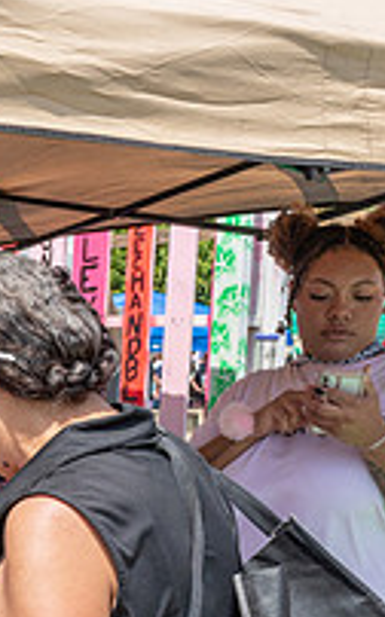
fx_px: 1412
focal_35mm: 84
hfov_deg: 14.3
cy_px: 540
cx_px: -229
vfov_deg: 24.1
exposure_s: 1/400
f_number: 10
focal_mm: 18
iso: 200
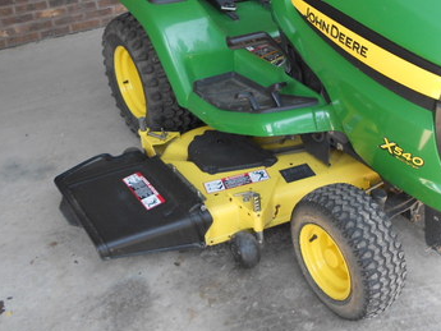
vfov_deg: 34.8
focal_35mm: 41
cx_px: 302
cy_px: 107
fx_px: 523
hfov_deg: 44.9
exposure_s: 1/60
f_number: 3.2
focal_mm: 4.6
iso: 80
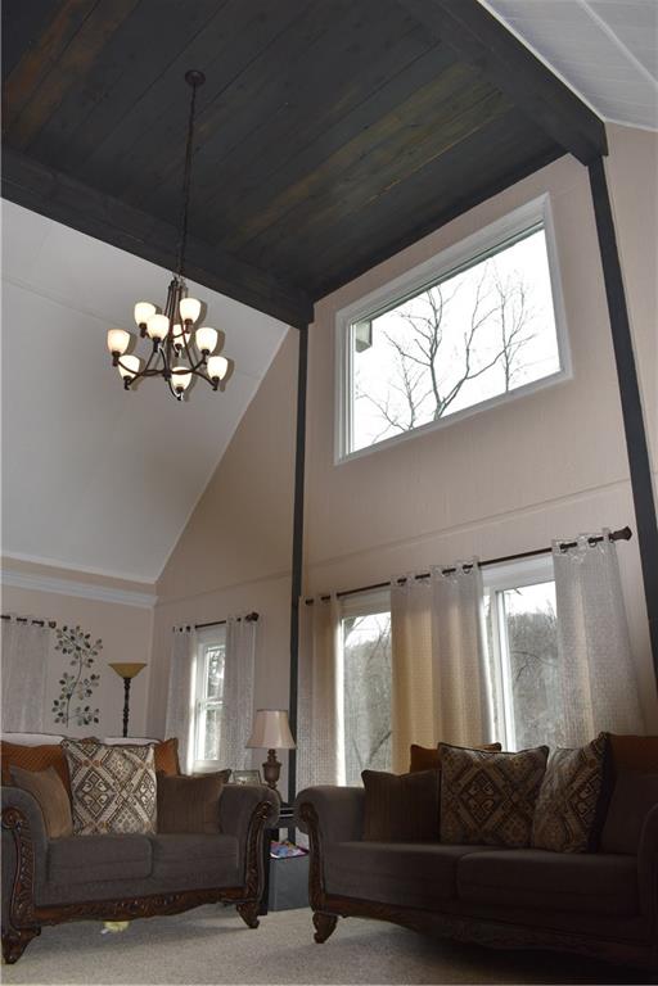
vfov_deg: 67.4
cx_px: 329
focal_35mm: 27
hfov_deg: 47.9
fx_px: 740
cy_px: 493
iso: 220
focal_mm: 18
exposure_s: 1/125
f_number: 5.6
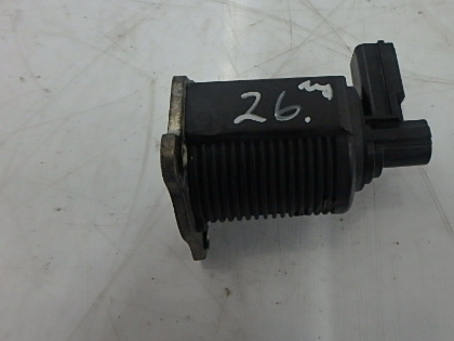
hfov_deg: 55.7
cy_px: 117
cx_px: 302
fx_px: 420
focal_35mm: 32
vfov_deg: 43.6
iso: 320
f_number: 3.5
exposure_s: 1/40
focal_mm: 3.7
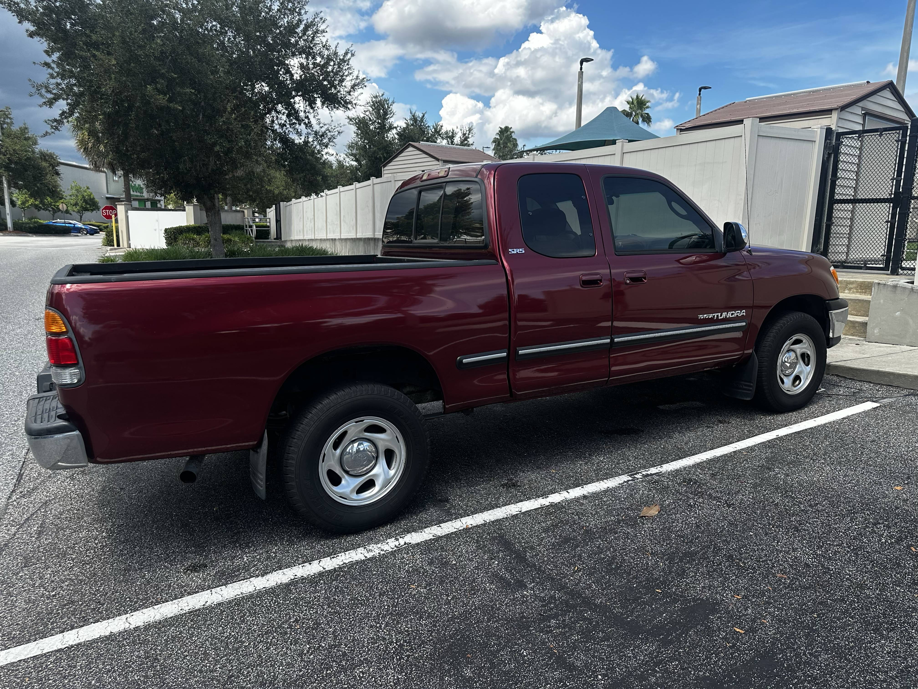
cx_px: 459
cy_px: 344
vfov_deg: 56.8
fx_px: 636
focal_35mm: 24
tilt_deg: -10.3
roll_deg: -1.4
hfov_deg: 71.6
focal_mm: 6.86
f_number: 1.78
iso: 80
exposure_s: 1/1613
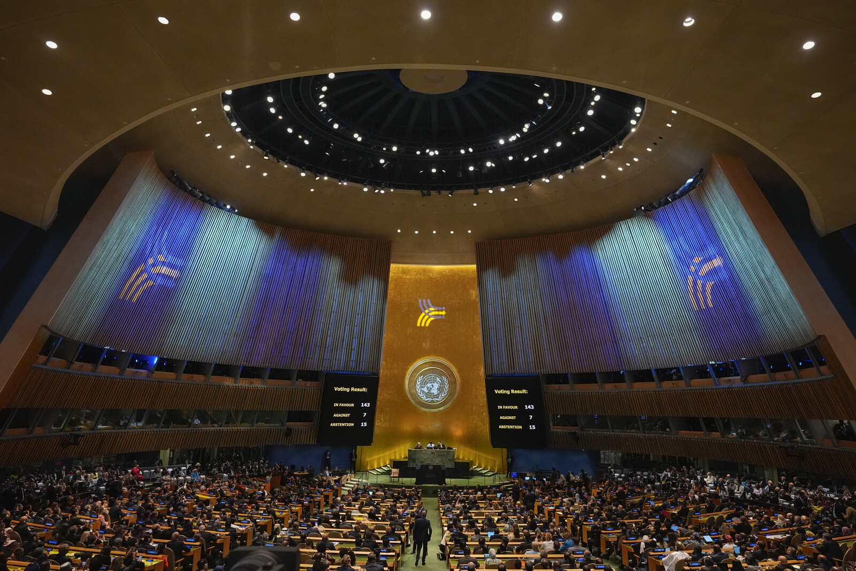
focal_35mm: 23
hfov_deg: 76.1
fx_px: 547
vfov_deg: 55.1
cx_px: 428
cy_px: 286
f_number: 3.5
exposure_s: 1/500
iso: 5000
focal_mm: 23
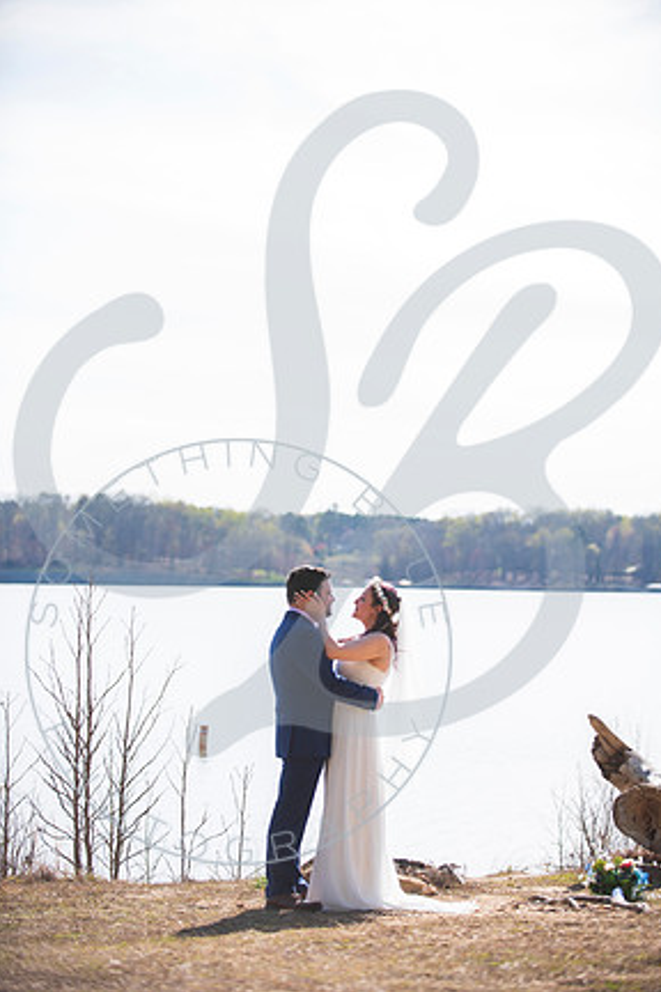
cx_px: 342
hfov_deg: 13.8
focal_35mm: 99
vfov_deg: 20.6
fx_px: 2726
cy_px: 478
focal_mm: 95
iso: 100
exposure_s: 1/800
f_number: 2.8
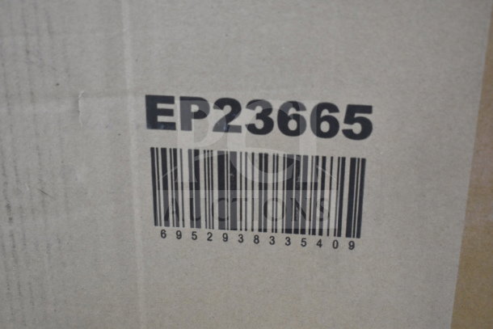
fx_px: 781
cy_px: 164
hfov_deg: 35.0
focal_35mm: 57
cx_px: 246
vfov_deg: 23.8
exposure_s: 1/60
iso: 2500
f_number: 4.8
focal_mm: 38
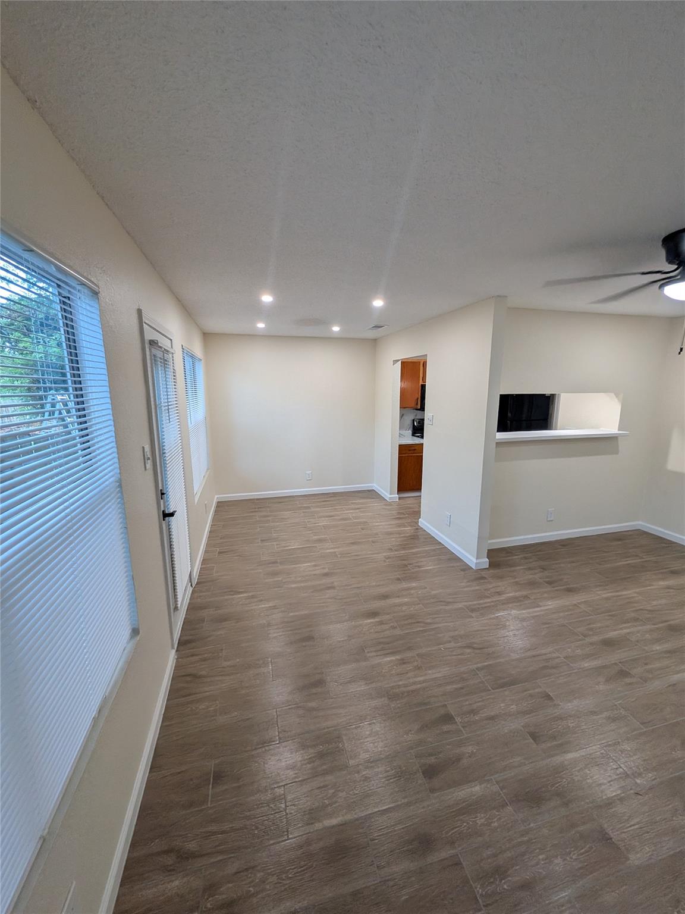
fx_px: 343
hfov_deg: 89.9
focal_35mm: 13
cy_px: 457
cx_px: 342
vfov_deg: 106.2
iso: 109
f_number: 2.2
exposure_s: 1/60
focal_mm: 1.54
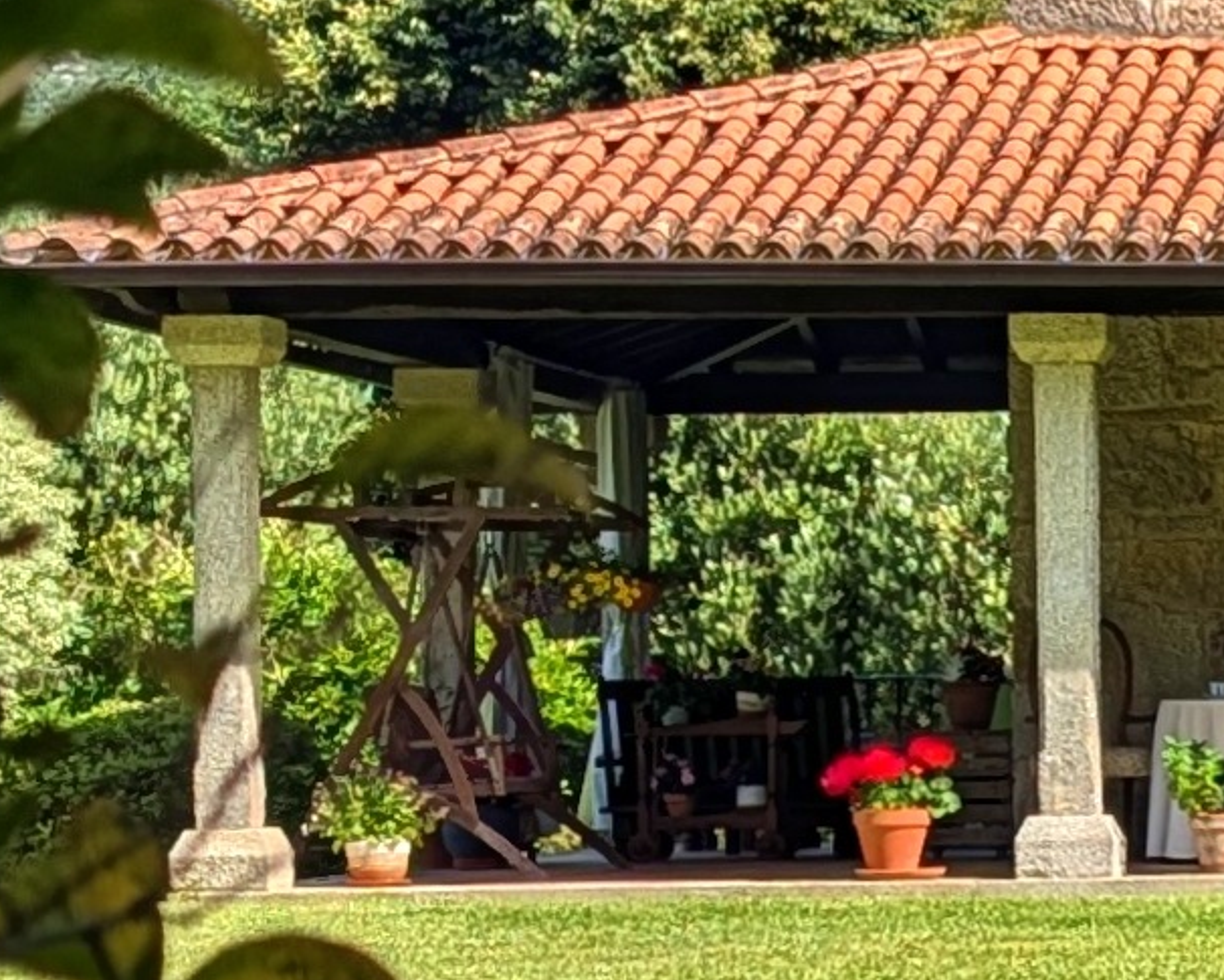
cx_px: 2769
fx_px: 5725
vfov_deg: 9.8
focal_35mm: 158
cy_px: 689
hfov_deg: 10.7
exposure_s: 1/962
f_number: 1.68
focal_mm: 6.9
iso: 21
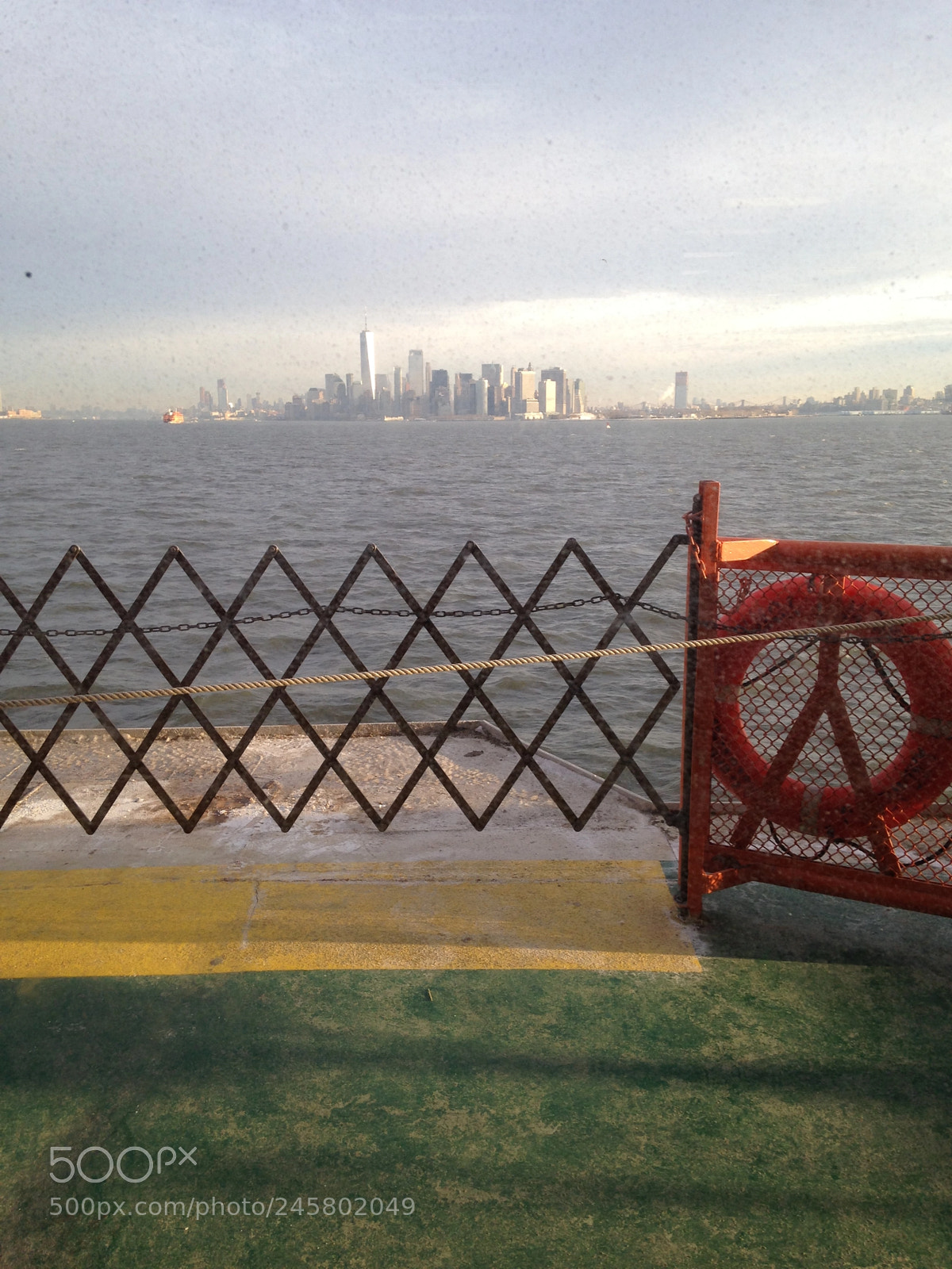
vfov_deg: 55.4
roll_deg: -0.4
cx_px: 476
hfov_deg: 42.9
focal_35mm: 33
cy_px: 634
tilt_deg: -9.6
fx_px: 1210
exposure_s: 1/158
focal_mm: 4.12
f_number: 2.4
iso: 50
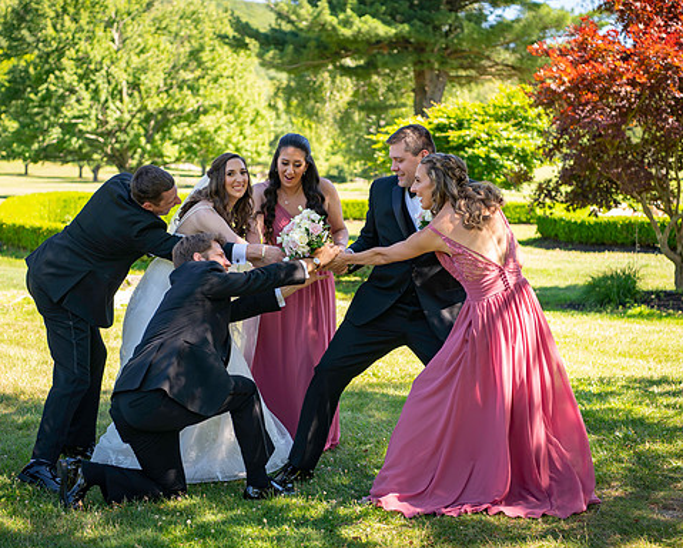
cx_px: 312
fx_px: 1194
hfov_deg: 31.9
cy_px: 274
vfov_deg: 25.8
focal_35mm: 59
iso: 100
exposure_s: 1/250
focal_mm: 52
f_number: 3.2
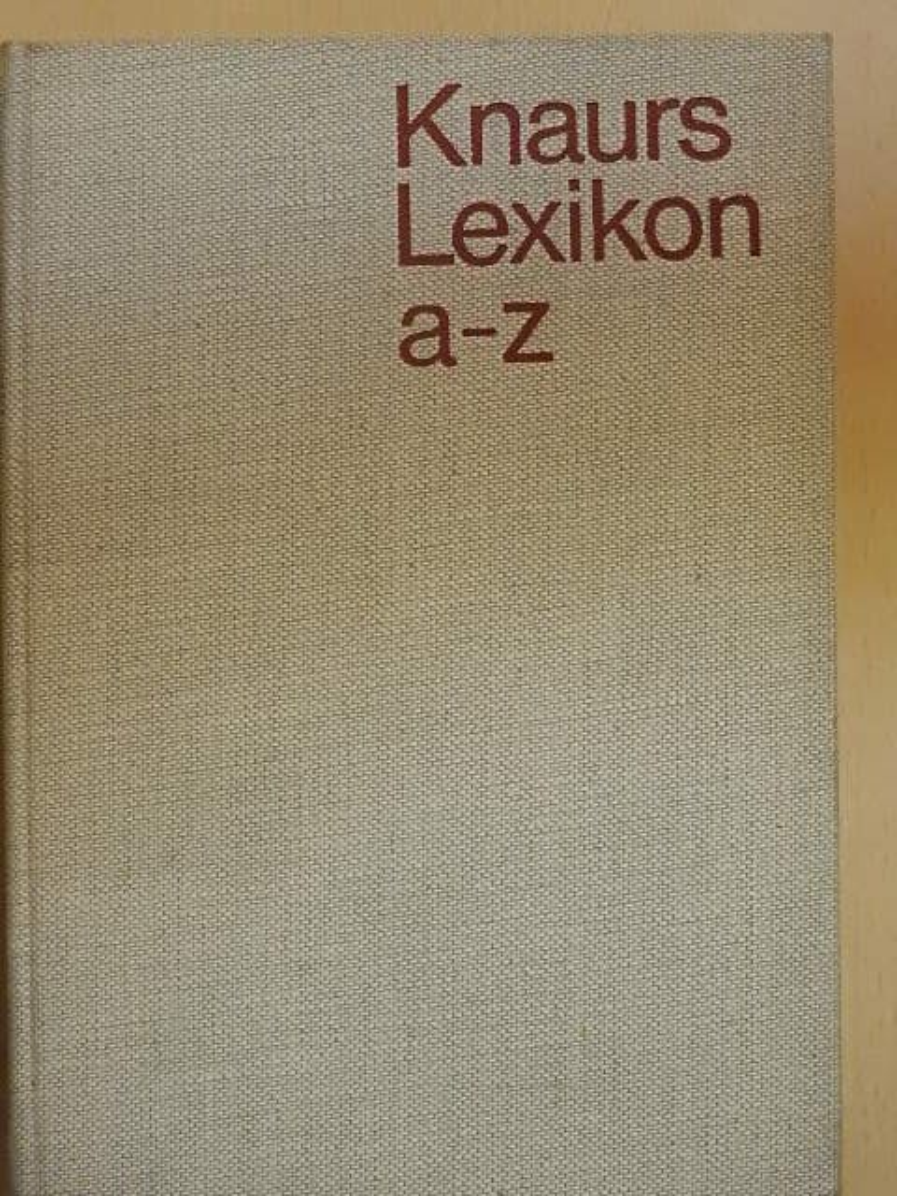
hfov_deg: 17.4
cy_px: 598
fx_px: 2937
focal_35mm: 85
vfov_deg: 23.0
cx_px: 448
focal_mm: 15.2
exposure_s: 1/80
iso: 1600
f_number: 4.5
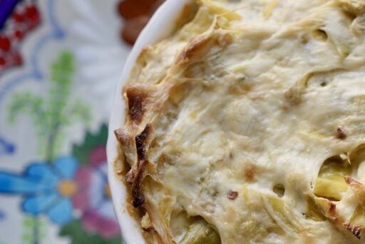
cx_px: 348
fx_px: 710
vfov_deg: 19.4
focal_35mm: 70
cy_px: 158
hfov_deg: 27.5
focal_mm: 35
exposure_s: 1/60
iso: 160
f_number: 4
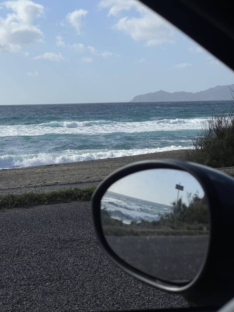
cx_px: 117
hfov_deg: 19.1
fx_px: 694
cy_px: 156
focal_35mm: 77
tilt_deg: -3.3
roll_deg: +1.8
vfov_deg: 25.3
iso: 32
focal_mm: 9
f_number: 2.8
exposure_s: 1/2732
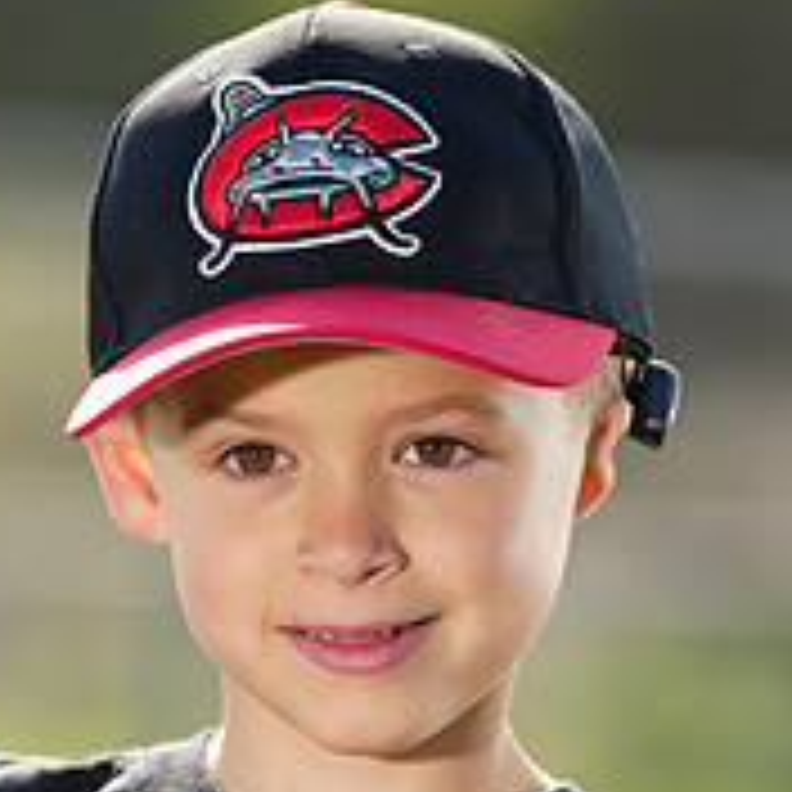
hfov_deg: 3.1
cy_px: 886
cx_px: 376
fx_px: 14496
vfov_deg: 3.1
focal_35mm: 560
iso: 64
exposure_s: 1/250
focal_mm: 200
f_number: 4.5
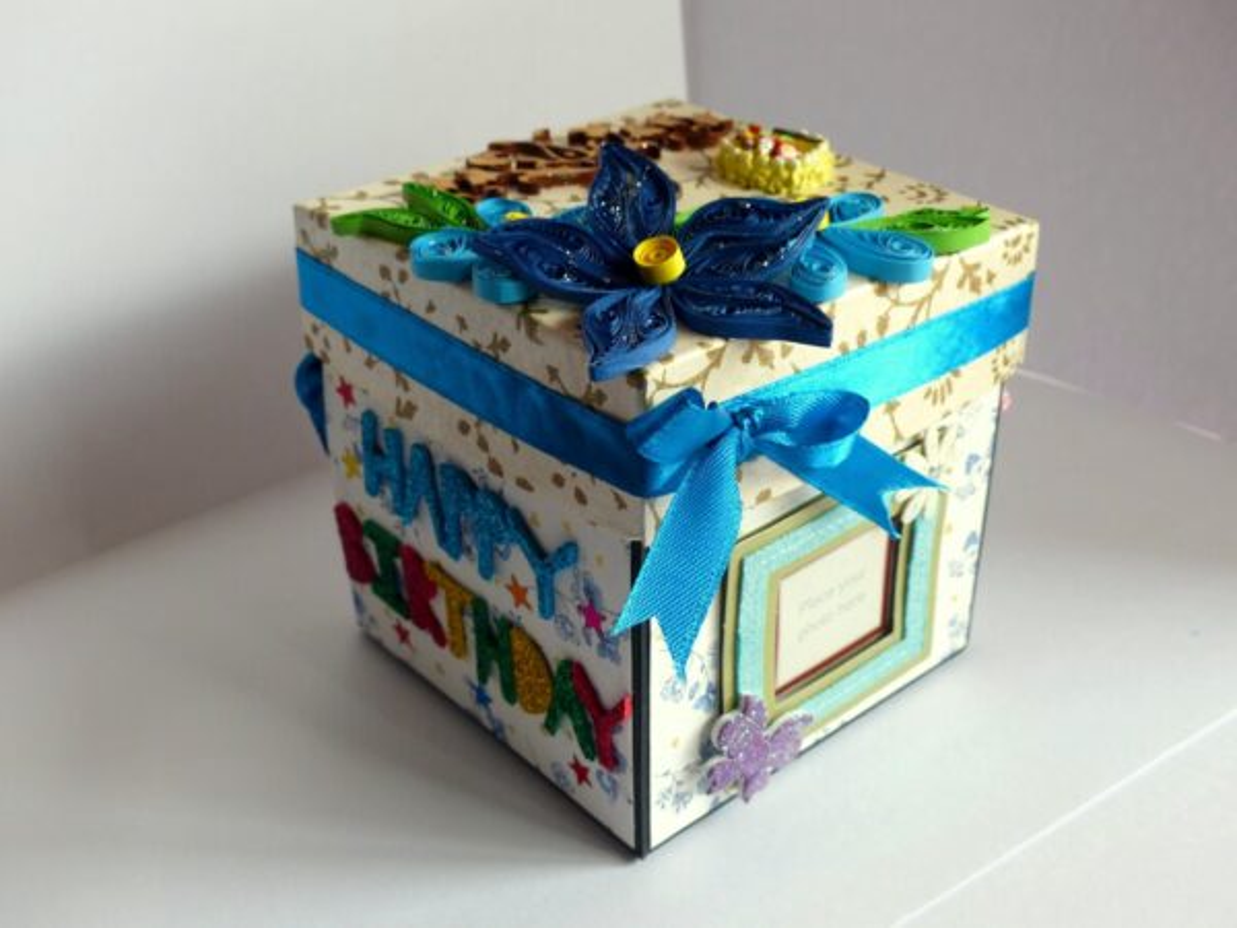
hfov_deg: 42.1
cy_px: 464
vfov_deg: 32.2
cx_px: 618
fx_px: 1608
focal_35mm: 45
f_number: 2.8
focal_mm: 8.1
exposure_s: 1/60
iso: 100
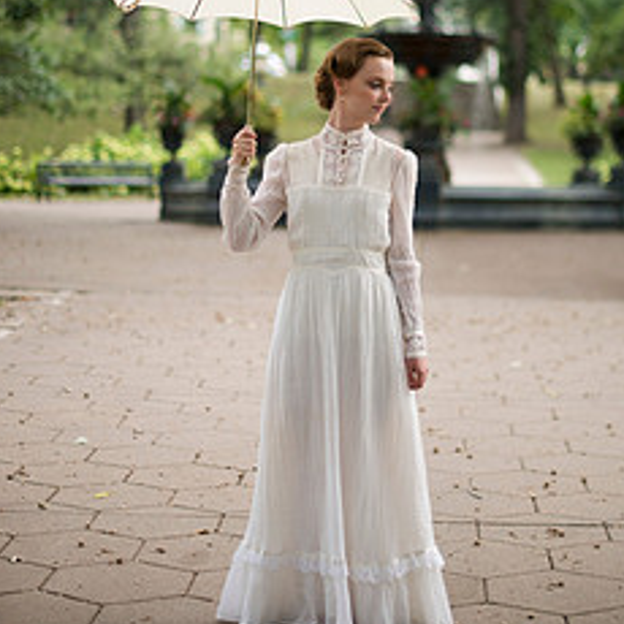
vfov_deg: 20.7
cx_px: 342
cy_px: 141
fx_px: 1693
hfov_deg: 20.9
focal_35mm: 83
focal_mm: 50
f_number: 1.4
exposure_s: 1/500
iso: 200
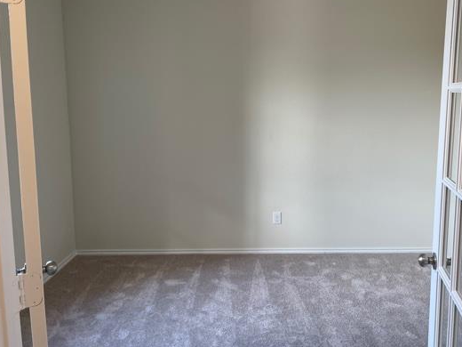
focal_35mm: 32
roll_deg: -0.6
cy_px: 149
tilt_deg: -6.9
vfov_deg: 44.1
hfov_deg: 56.4
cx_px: 275
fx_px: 427
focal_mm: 5.1
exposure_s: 1/120
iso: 100
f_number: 1.6
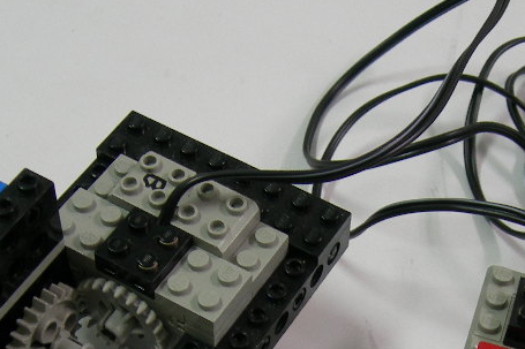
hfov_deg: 22.8
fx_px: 1297
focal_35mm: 89
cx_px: 329
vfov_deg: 15.0
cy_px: 384
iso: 50
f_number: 2.8
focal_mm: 7.8
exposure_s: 1/10.1
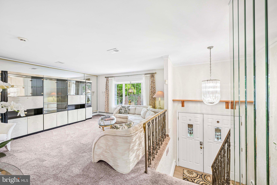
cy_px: 92
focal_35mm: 14
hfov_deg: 104.3
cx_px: 138
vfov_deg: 81.2
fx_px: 108
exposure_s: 1/5
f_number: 8
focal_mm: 14
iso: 400
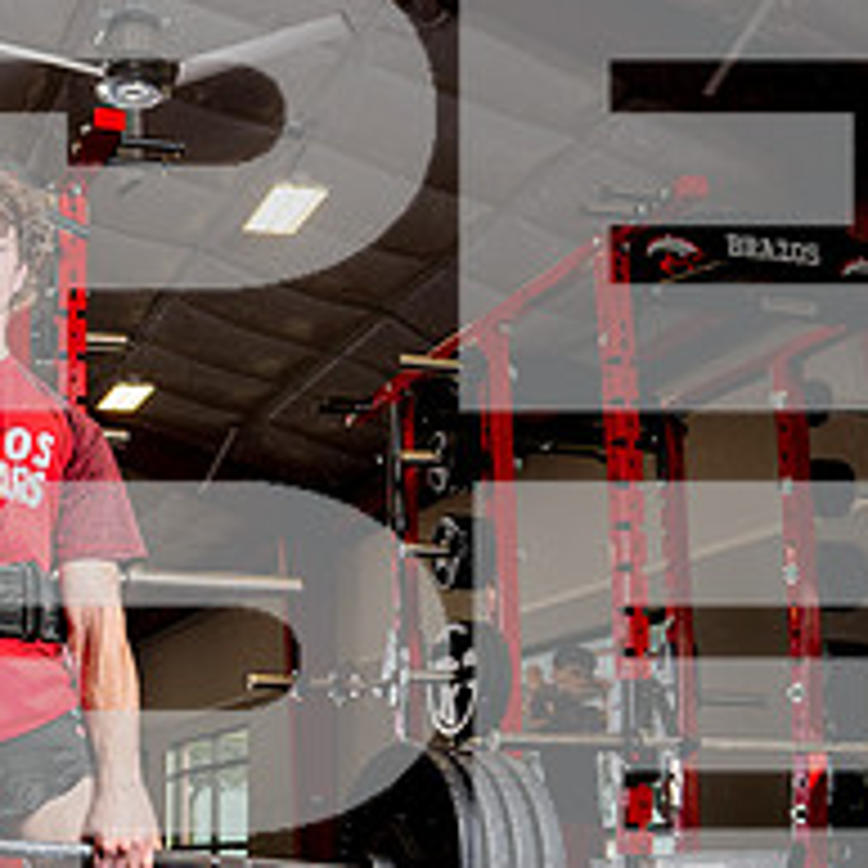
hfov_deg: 29.2
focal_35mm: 51
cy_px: 722
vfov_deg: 32.3
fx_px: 1447
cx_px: -153
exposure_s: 1/250
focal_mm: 20
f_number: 4
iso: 100
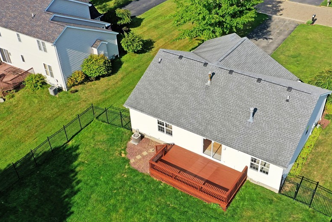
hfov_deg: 49.5
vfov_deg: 34.2
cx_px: 180
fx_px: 360
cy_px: 122
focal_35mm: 39
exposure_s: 1/500
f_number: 5.6
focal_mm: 10.26
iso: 100
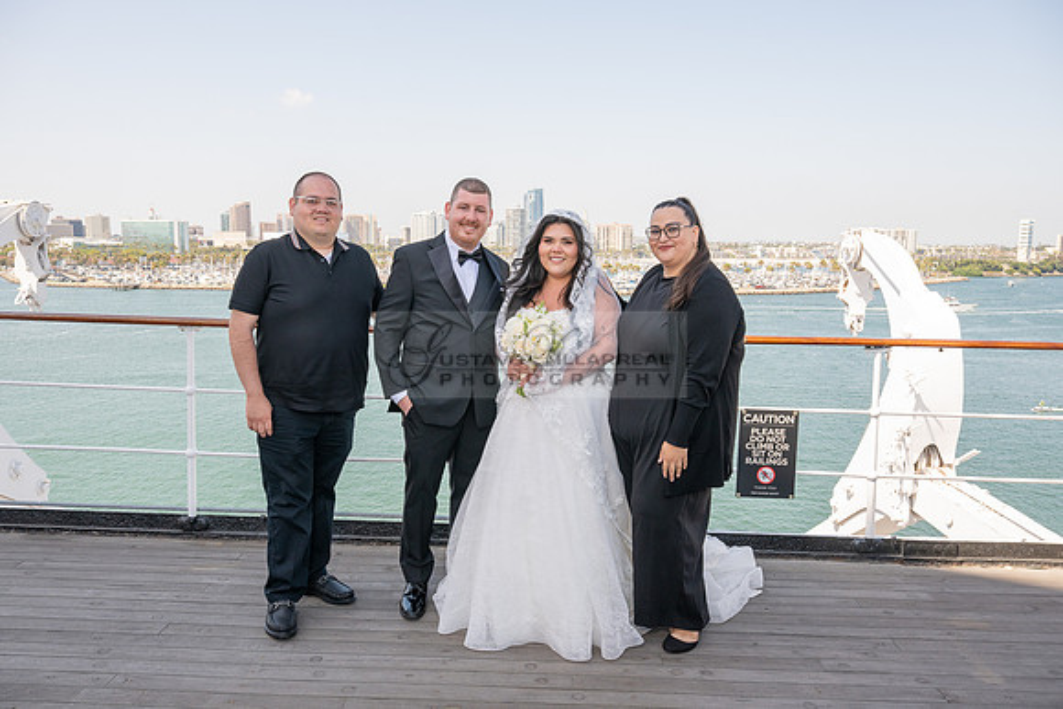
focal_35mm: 29
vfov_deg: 45.0
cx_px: 532
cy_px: 354
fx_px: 856
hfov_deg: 63.6
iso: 200
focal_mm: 29
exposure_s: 1/200
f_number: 9
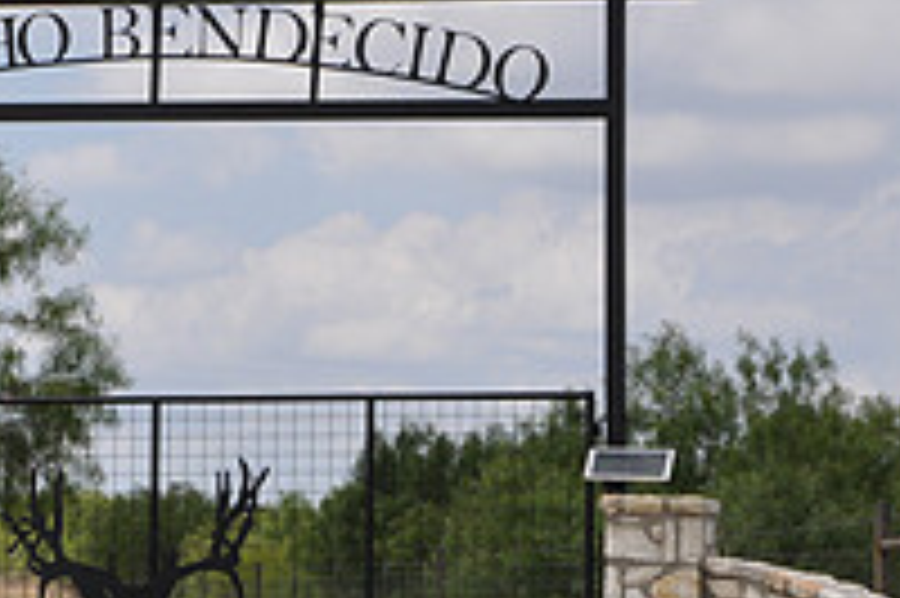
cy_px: 214
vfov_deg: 6.3
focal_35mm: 217
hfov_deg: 9.5
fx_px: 5420
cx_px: 220
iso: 200
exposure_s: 1/250
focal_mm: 50
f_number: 8
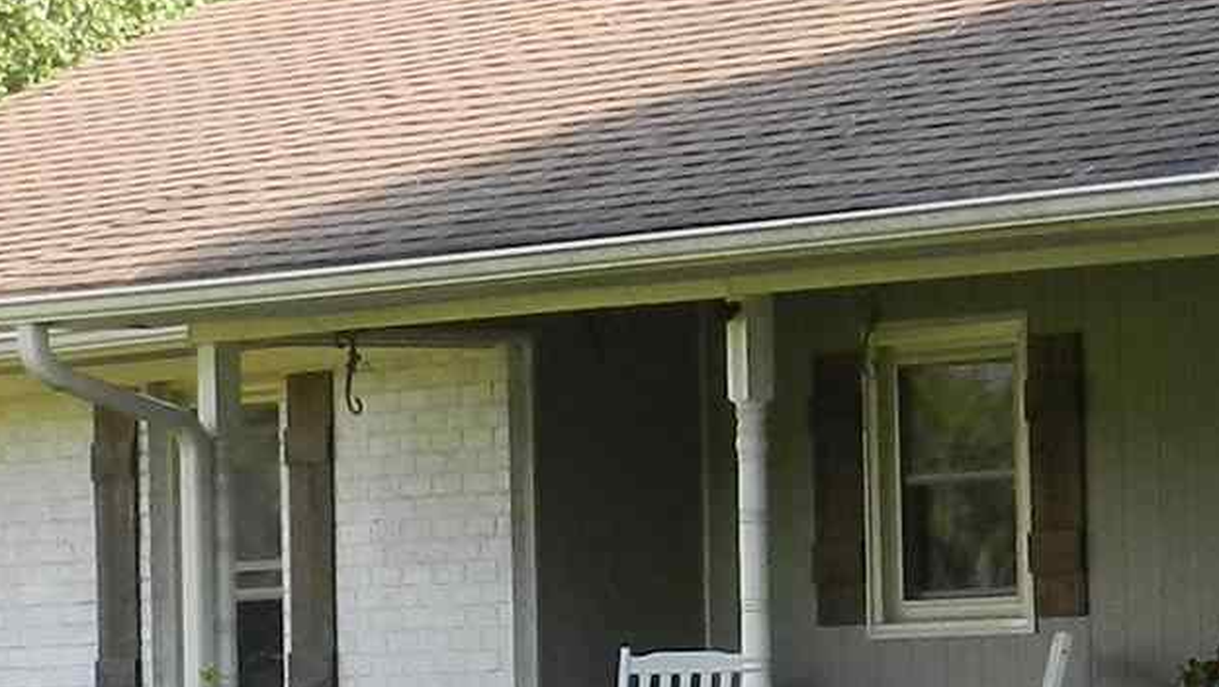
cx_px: 1419
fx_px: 7987
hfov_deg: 8.6
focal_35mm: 247
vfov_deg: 4.9
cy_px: 662
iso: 160
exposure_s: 1/125
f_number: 4.2
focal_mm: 8.1
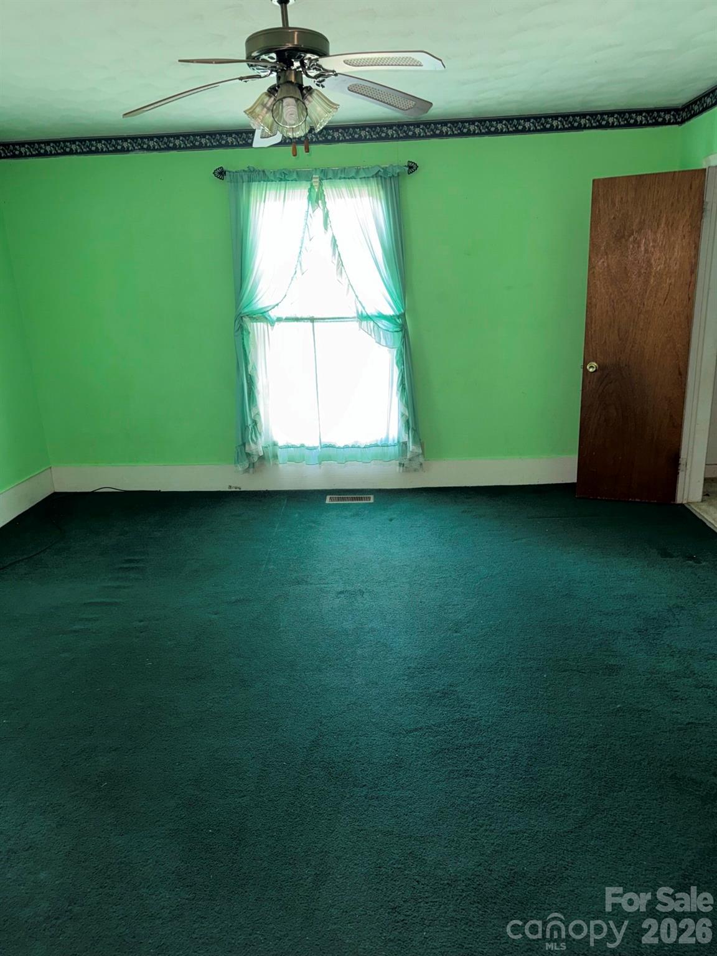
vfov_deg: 71.6
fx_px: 663
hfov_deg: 56.8
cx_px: 358
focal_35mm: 24
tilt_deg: -16.0
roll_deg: +3.3
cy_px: 478
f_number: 1.78
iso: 125
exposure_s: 1/7
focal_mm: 6.76
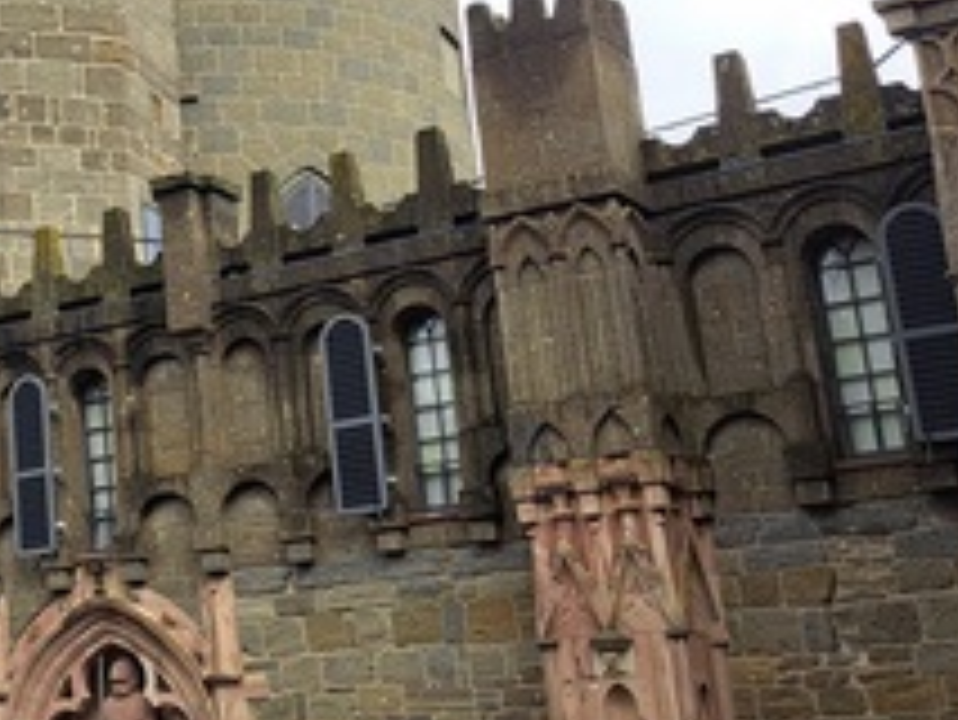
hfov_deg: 23.9
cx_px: -279
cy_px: 207
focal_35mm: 72
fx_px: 1994
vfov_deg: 20.3
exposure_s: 1/419
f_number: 1.8
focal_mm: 5.23
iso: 50
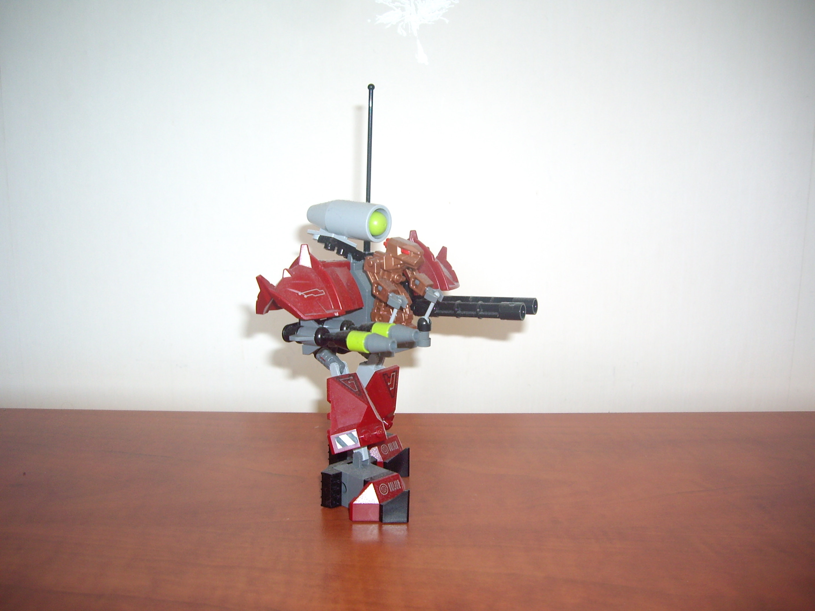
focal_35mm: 38
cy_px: 306
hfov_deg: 49.0
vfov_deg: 37.7
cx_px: 408
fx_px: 895
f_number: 2.7
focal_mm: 6.2
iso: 100
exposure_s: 1/60
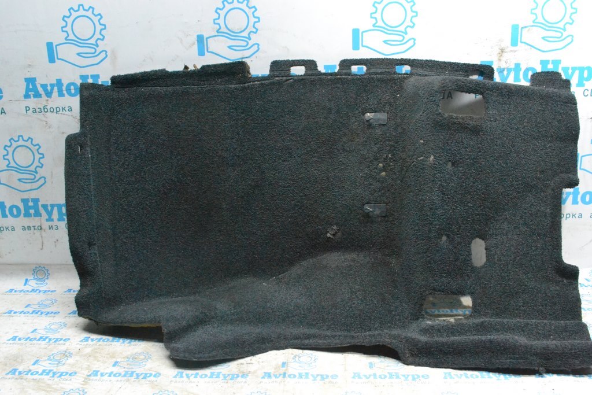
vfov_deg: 40.0
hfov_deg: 57.2
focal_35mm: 33
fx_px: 543
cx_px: 296
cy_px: 198
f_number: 9
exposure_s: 1/160
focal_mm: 22
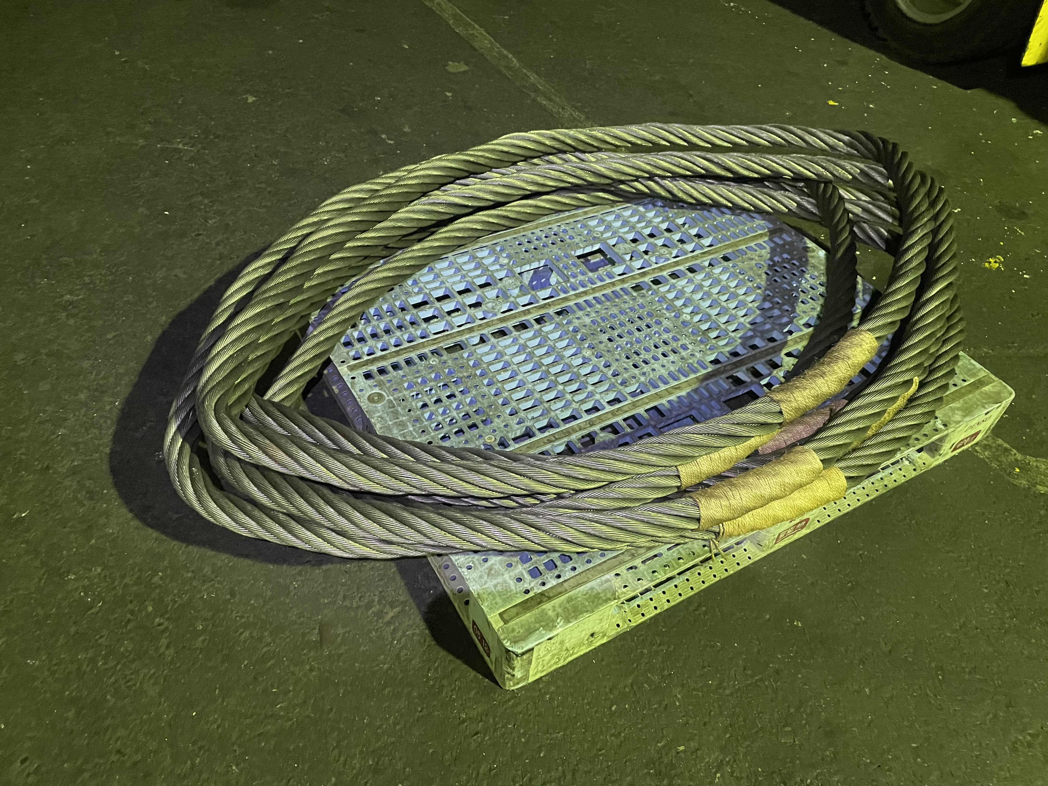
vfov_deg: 53.1
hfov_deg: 67.3
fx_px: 787
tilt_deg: -45.9
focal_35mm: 26
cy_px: 393
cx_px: 524
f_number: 1.6
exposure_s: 1/30
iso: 800
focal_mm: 4.2
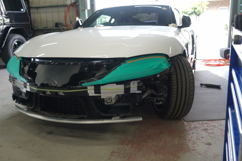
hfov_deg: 53.1
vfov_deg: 36.9
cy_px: 80
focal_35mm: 36
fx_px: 242
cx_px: 121
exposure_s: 1/4
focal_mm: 36
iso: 80
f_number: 5.6
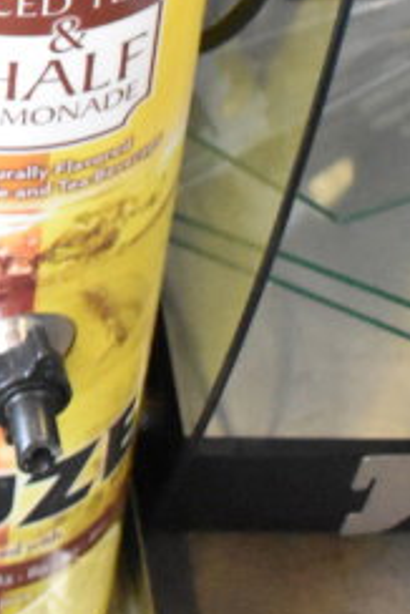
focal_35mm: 146
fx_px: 2490
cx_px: -252
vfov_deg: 13.1
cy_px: -374
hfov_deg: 9.1
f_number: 5.6
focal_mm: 26
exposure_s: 1/125
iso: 6400
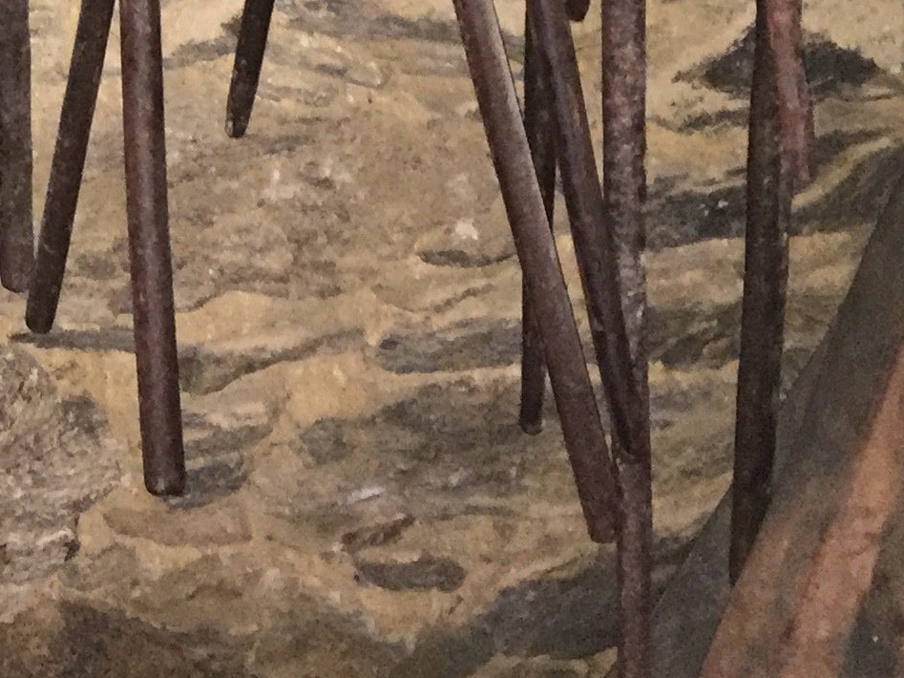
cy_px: -364
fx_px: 2611
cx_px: -312
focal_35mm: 100
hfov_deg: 18.2
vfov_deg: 13.8
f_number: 2.2
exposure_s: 1/17
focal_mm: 4.15
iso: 250
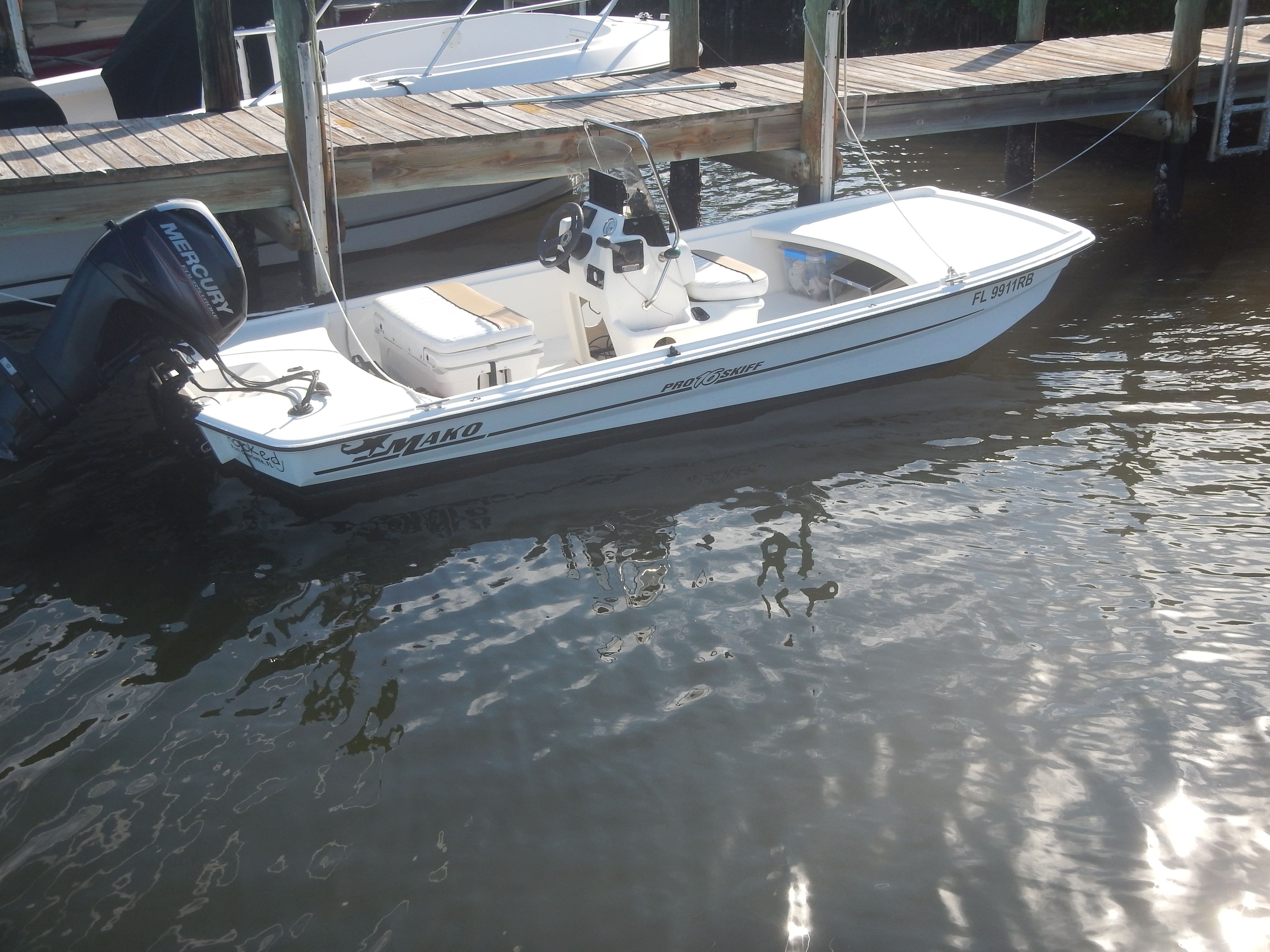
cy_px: 476
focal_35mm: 43
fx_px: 1578
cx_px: 635
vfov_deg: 33.6
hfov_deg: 43.9
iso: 125
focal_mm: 7.7
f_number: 4
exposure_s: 1/400
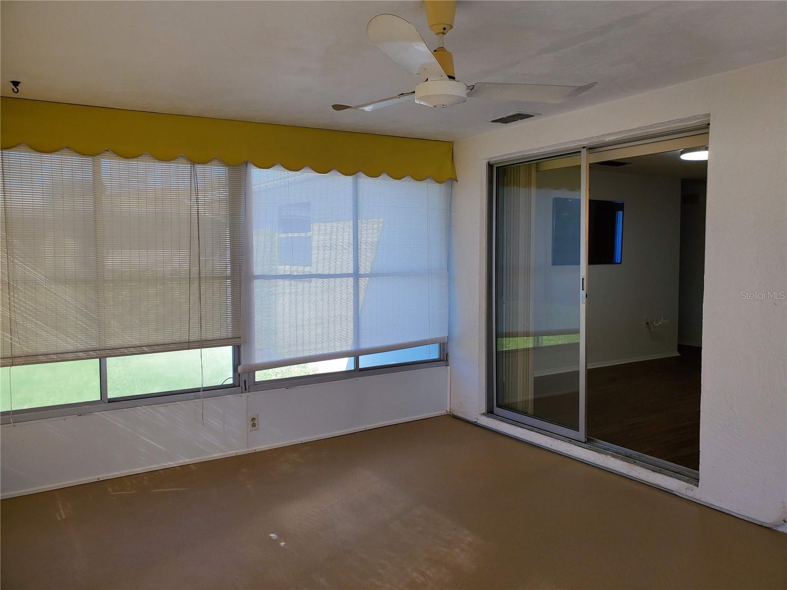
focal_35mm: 26
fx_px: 591
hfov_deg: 67.3
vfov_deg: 53.1
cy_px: 295
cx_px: 394
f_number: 2.4
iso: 100
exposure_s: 1/120
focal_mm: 4.3
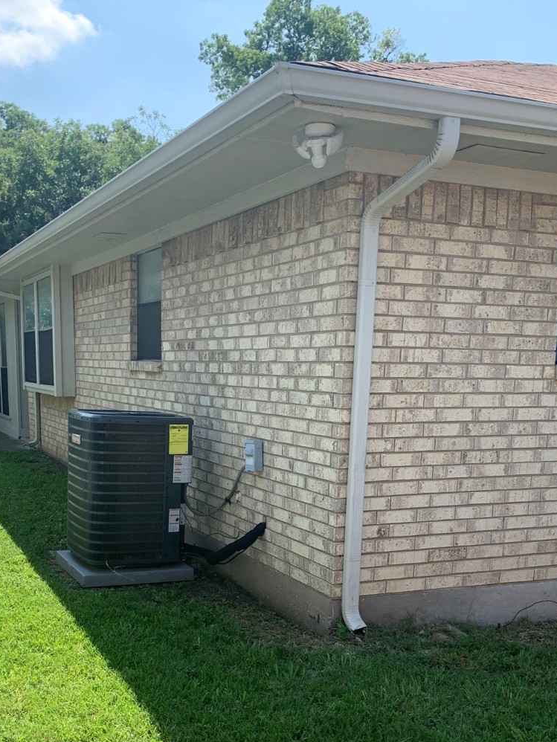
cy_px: 546
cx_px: 234
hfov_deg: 35.9
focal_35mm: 40
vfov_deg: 45.3
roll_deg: -2.6
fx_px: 858
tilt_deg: -8.3
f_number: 1.8
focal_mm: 4.25
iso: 25
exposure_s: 1/842
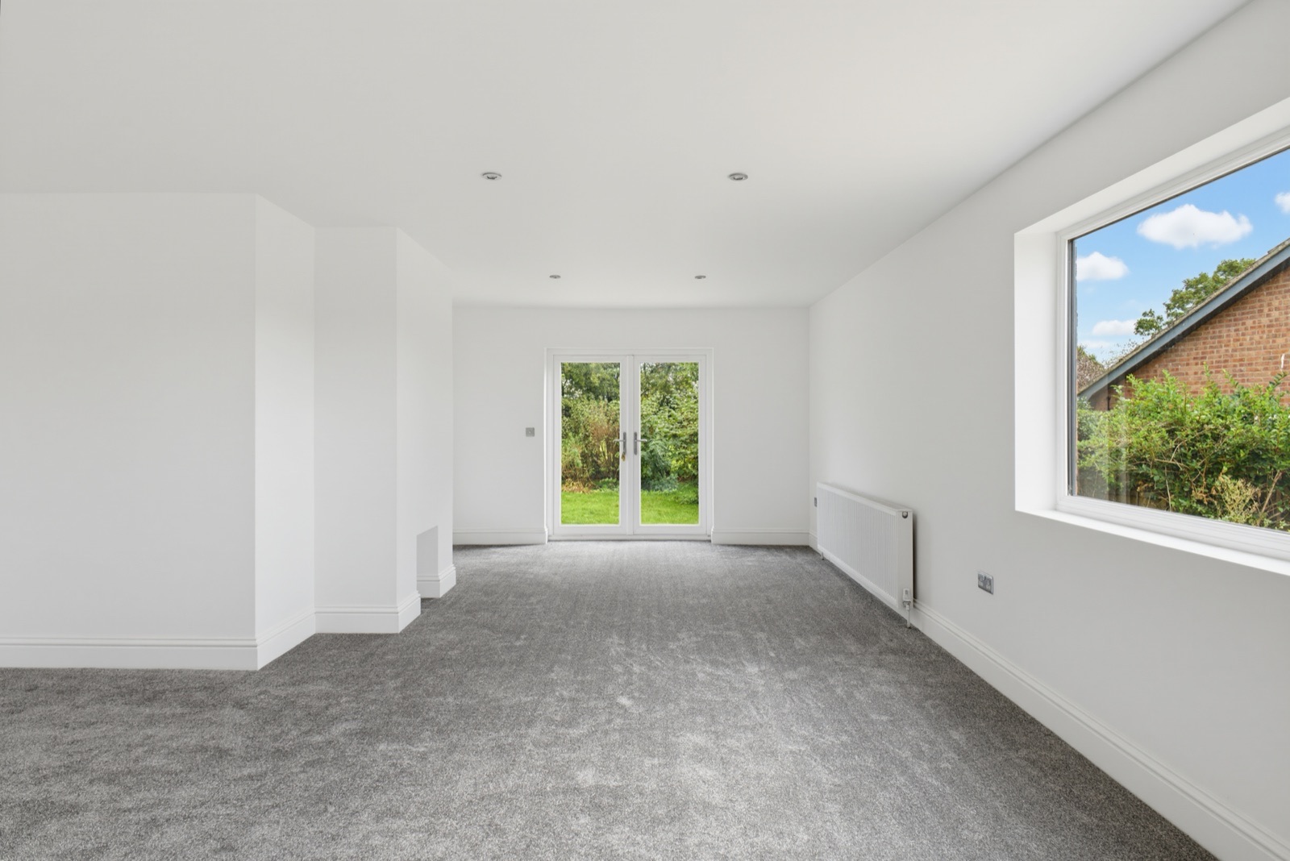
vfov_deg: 62.0
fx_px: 717
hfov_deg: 84.0
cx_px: 645
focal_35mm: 20
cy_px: 430
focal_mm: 20
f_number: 8
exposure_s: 1/2
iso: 100
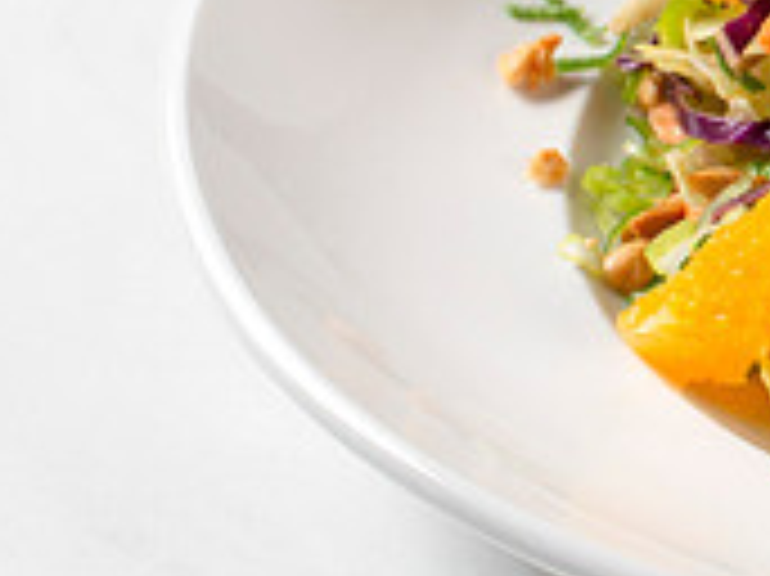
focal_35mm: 208
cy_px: 60
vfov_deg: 7.1
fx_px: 4624
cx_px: 1342
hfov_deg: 9.1
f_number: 8
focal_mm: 50
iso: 250
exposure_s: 1/200
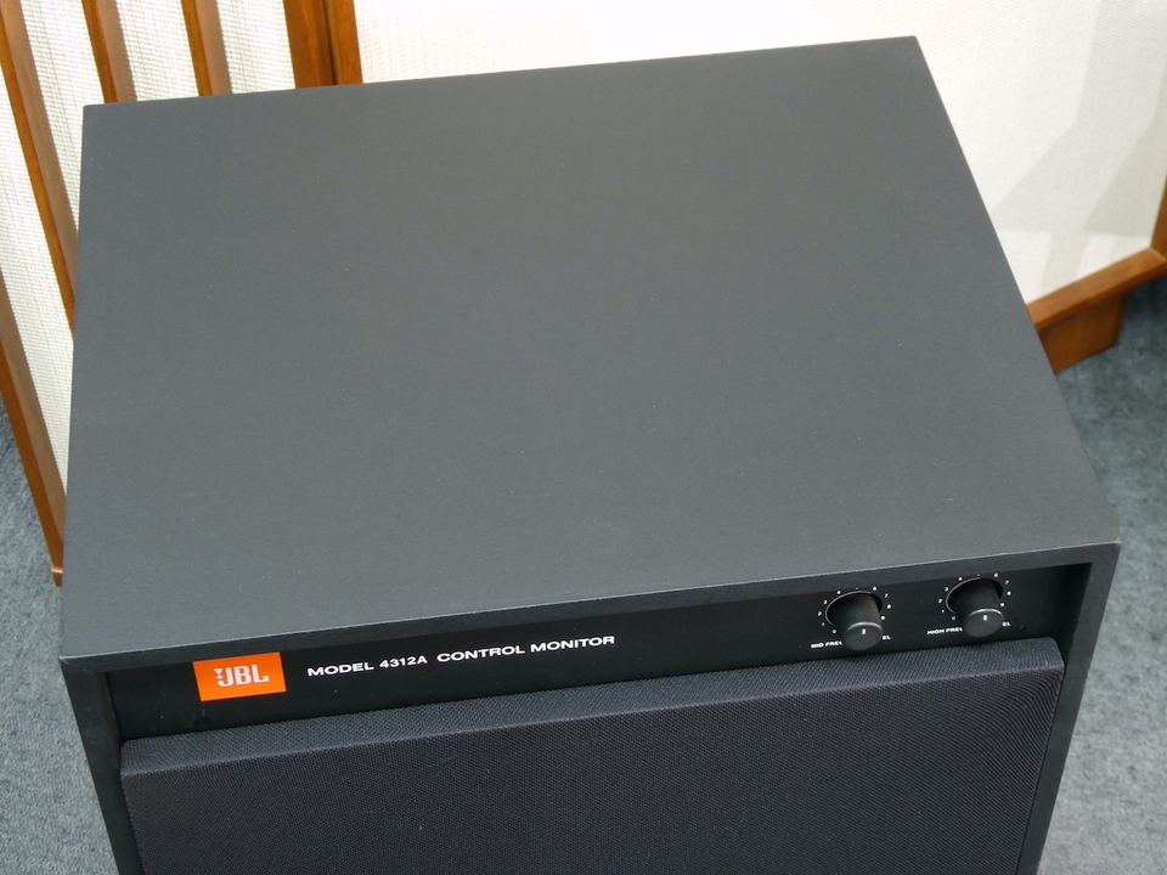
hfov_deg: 31.7
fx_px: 2056
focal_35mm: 61
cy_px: 438
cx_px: 584
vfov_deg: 24.0
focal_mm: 10.9
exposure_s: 1/2
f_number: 4.3
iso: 200
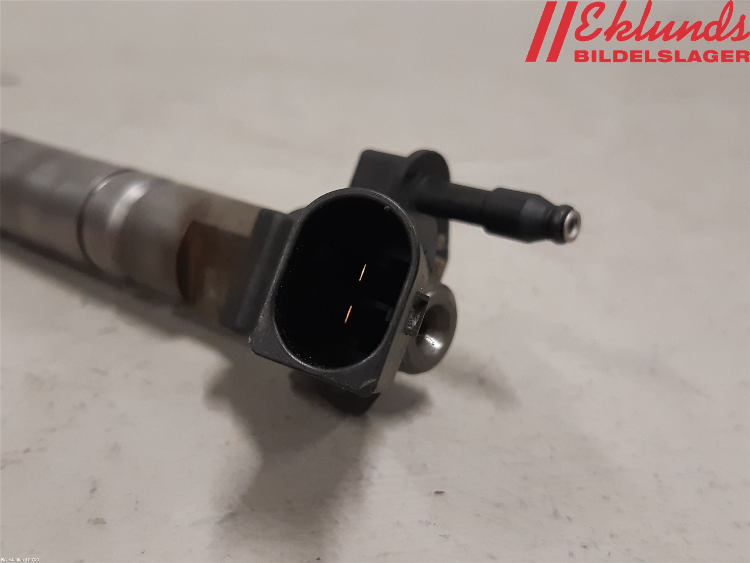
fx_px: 563
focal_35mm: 26
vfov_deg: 53.1
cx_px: 375
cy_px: 282
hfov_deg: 67.3
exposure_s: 1/50
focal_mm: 3.93
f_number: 1.7
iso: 200
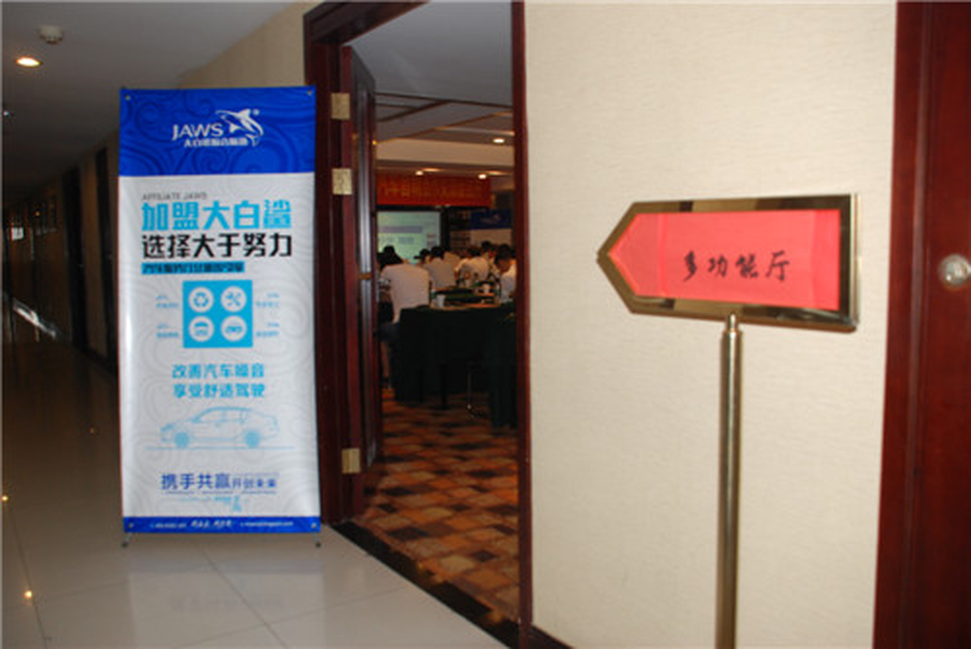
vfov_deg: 43.7
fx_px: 810
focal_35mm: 30
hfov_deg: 61.9
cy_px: 324
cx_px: 486
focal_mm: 20
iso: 400
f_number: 4
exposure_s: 1/60
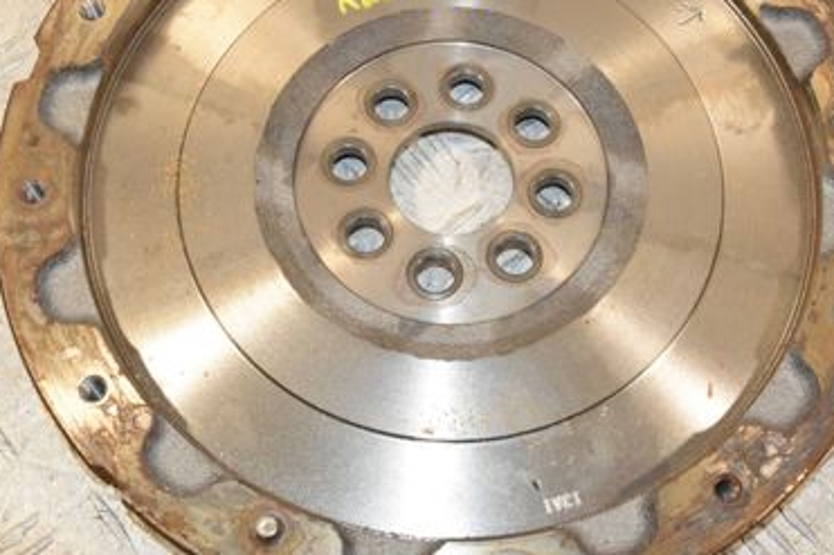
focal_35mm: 57
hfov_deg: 35.0
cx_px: 454
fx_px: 1320
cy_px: 209
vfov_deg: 23.7
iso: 1600
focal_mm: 22
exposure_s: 1/200
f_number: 10
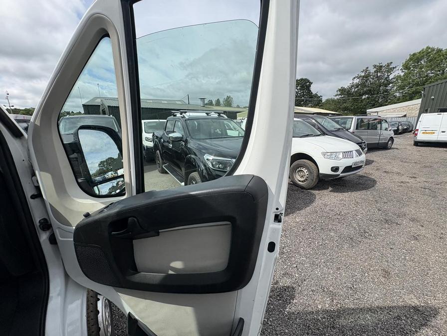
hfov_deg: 102.1
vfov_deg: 85.7
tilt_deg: -6.4
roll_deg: +0.7
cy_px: 168
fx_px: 181
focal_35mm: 14
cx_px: 224
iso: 50
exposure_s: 1/1672
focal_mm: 2.22
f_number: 2.2
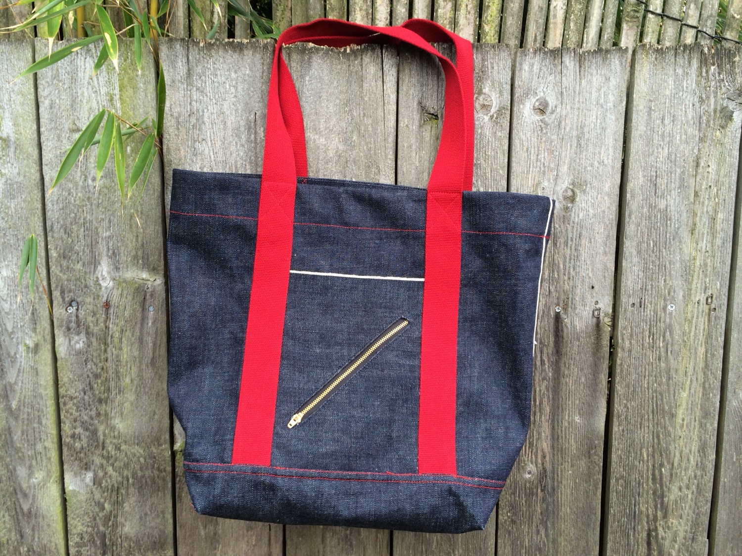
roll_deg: -0.2
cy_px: 278
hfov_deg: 61.7
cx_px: 371
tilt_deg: -7.6
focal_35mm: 29
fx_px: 622
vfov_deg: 48.2
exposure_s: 1/60
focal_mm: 4.15
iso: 40
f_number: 2.2
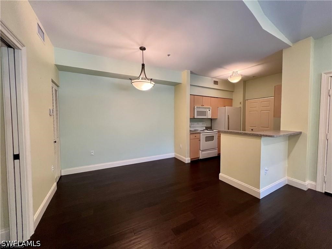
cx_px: 166
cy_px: 124
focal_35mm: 13
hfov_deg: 106.2
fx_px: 125
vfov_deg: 89.9
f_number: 1.8
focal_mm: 1.57
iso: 320
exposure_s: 1/60
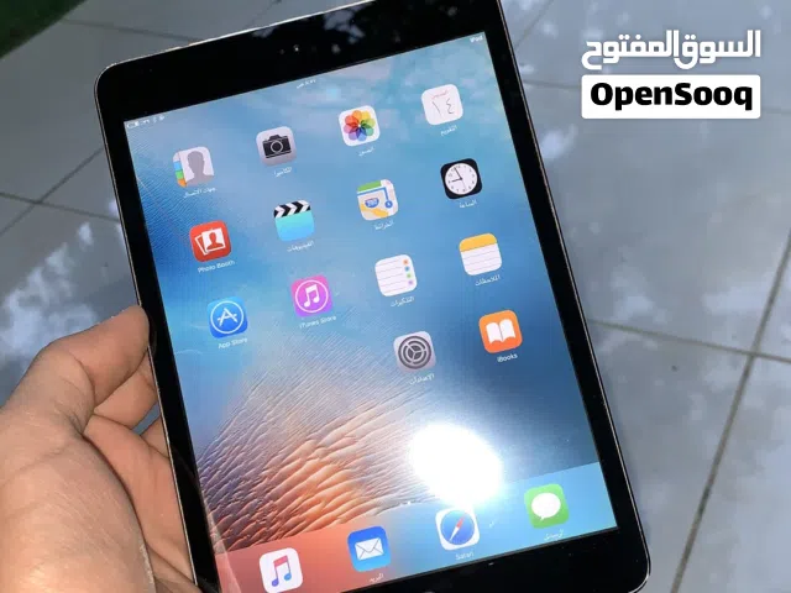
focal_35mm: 26
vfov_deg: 53.1
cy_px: 296
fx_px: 594
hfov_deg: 67.3
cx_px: 396
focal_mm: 4.25
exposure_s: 1/104
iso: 64
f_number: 1.8
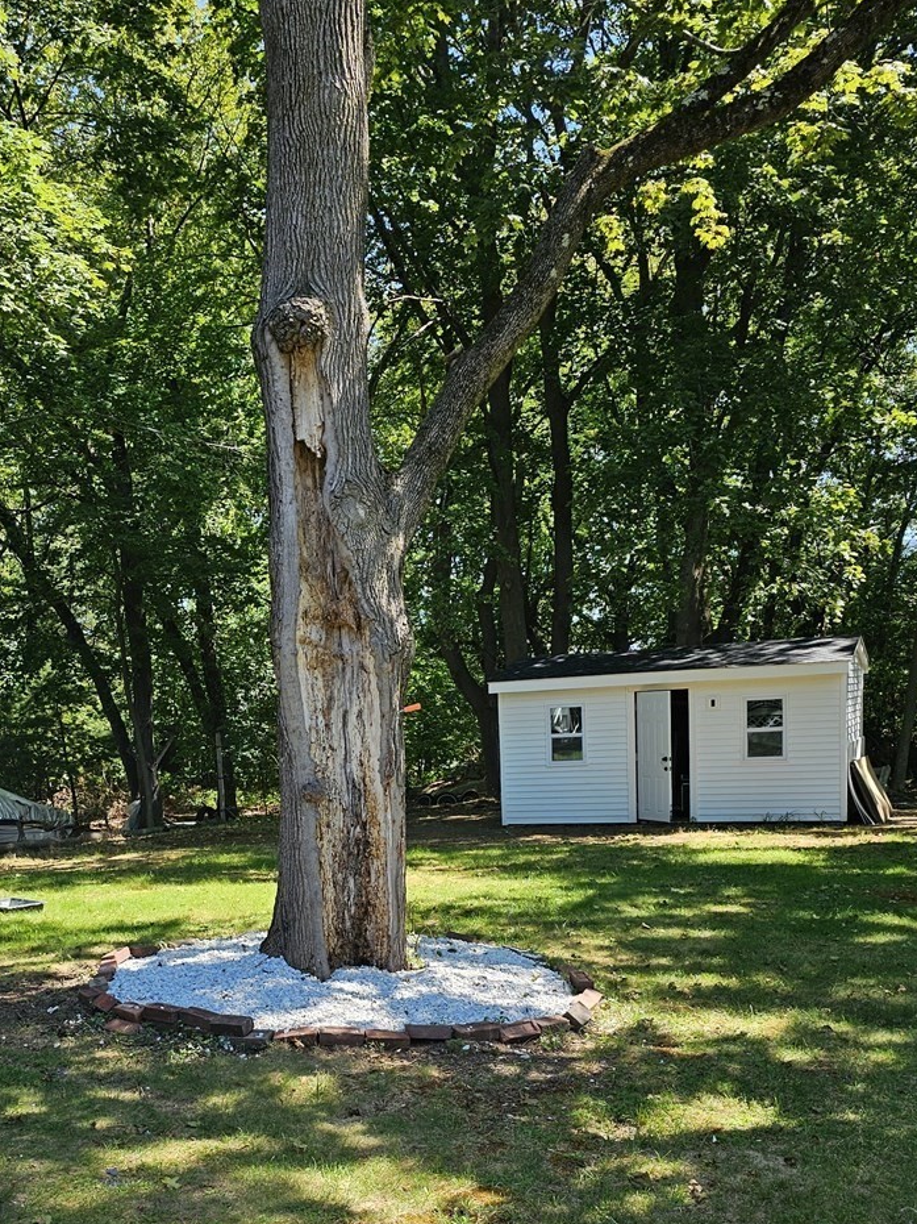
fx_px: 1343
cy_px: 877
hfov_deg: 37.2
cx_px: 289
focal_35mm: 38
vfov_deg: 47.6
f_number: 1.7
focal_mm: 6.3
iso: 10
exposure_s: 1/210
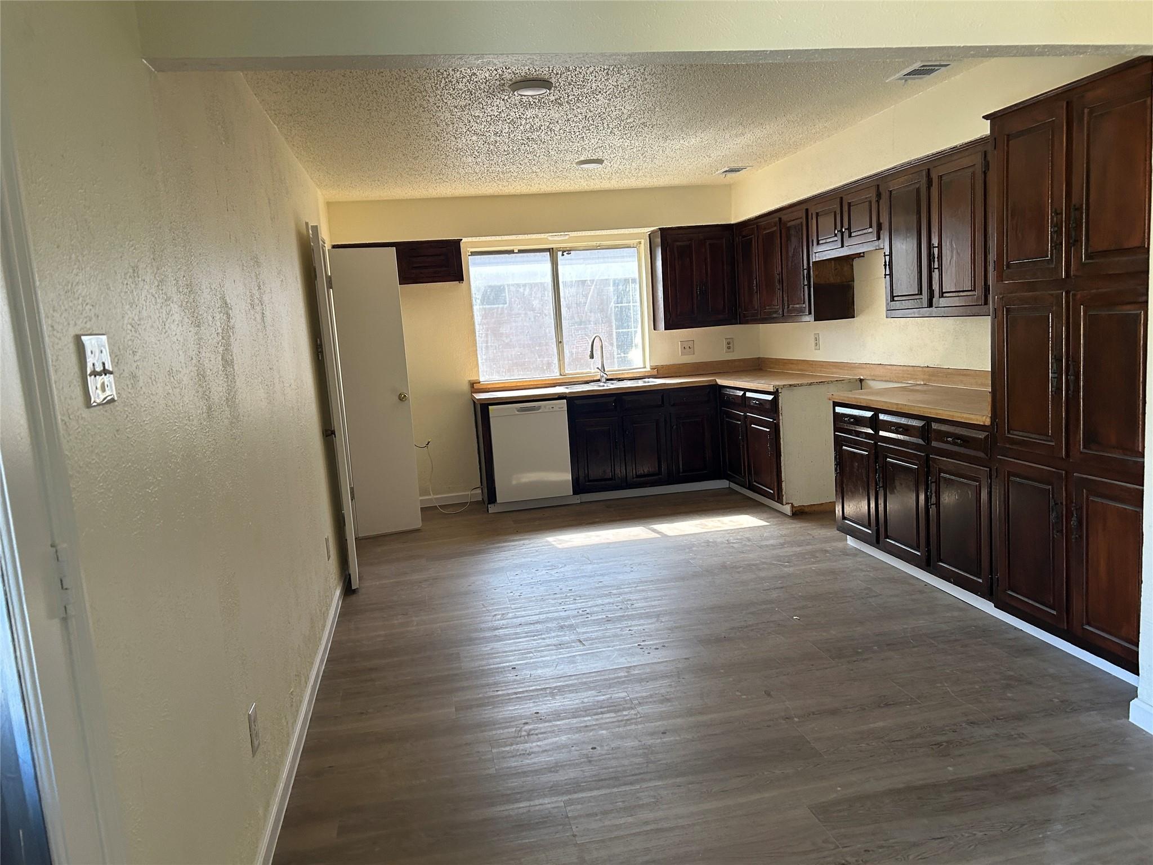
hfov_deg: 67.3
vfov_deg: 53.1
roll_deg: +2.3
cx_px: 576
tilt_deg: -7.4
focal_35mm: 26
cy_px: 432
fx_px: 866
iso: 125
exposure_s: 1/96
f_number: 1.5
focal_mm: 5.7
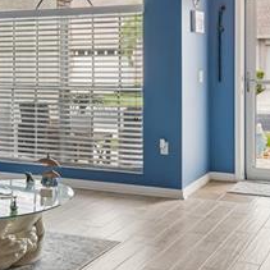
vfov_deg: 25.7
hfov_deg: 25.7
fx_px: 582
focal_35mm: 66
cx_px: 63
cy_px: 63
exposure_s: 1/8
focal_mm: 11
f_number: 7.1
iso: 100
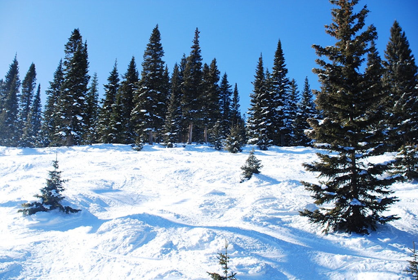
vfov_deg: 30.0
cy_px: 140
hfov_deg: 43.5
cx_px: 209
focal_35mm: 45
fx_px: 523
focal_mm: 30
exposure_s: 1/1000
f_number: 5
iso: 200
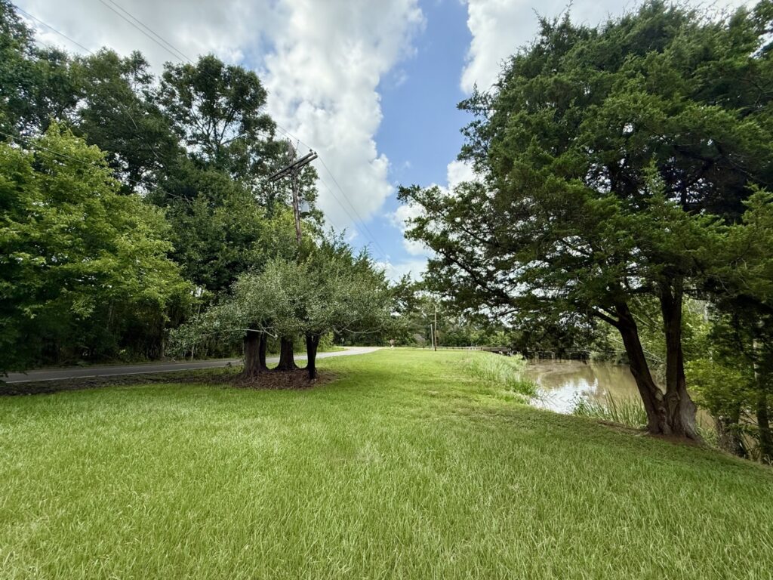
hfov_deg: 102.1
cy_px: 290
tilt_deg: +10.7
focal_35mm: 14
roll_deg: -1.2
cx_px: 386
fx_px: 313
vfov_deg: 85.7
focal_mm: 2.22
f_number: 2.2
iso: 64
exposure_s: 1/1399
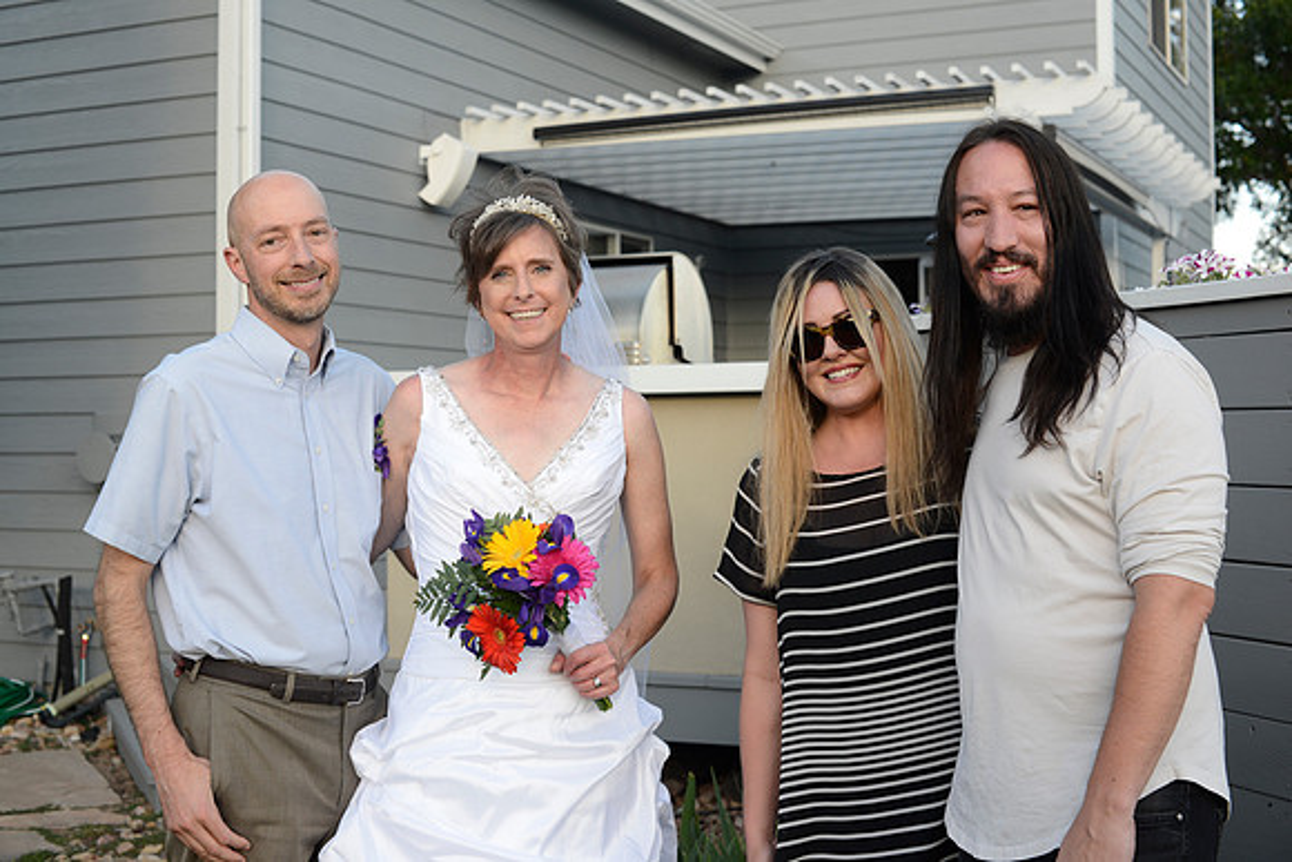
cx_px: 646
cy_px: 431
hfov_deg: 39.6
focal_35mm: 50
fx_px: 1795
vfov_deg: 27.0
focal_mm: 50
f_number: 5.6
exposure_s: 1/250
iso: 400
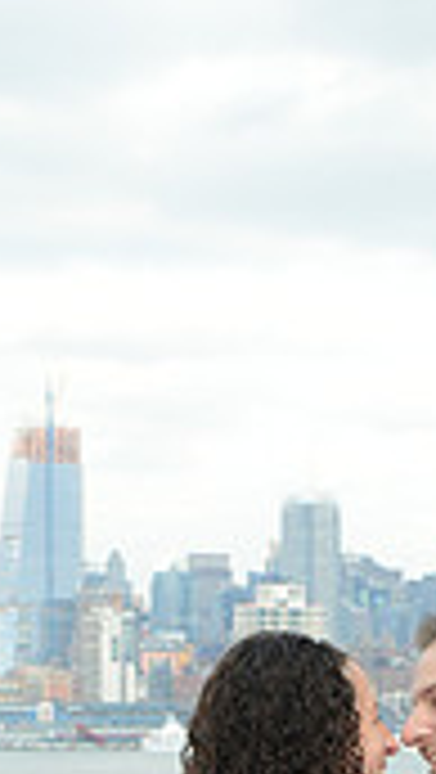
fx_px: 3631
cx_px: 474
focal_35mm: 177
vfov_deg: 11.8
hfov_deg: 6.8
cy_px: 1012
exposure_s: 1/250
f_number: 8
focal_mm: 50
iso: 400
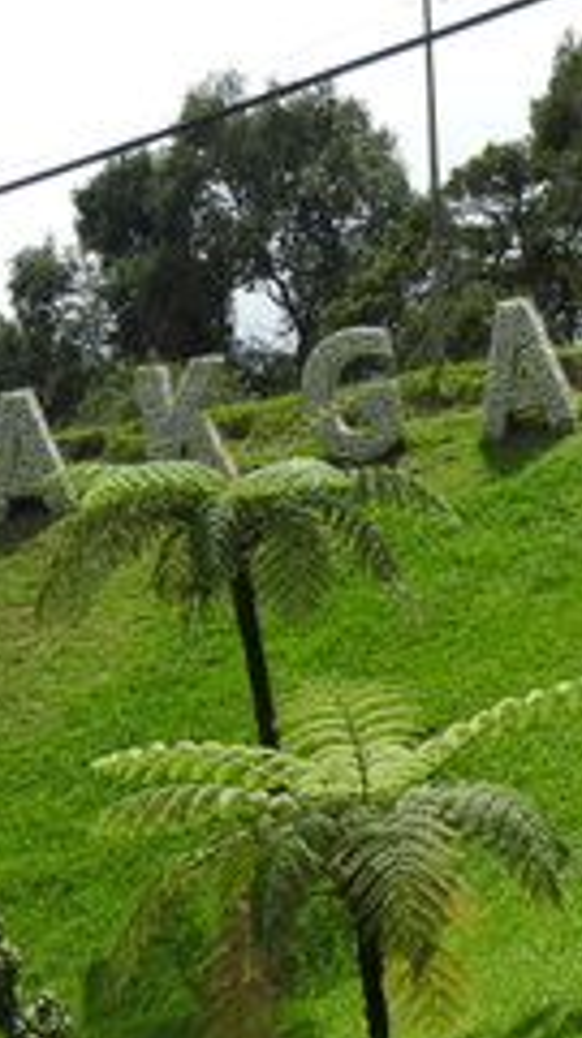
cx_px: 345
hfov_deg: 7.0
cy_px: 560
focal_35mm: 172
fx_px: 4734
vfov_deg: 12.5
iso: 100
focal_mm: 17
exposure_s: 1/500
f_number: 4.8
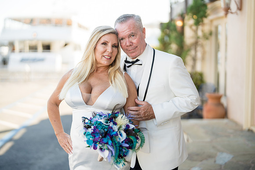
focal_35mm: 50
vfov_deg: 27.0
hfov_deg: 39.6
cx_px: 128
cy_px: 85
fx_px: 354
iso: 125
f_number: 1.2
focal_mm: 50
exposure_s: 1/1600
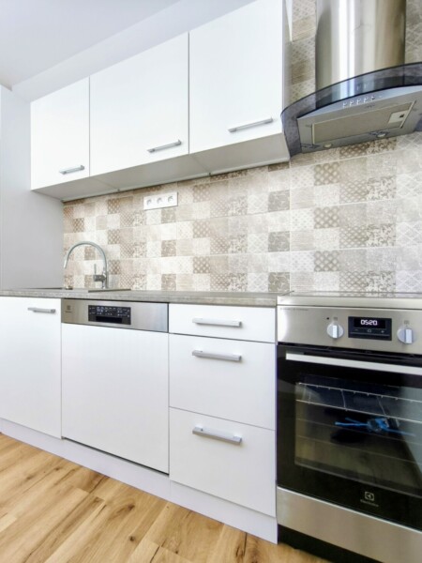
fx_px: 244
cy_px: 282
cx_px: 211
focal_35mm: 15
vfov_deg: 98.2
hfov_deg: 81.7
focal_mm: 1.91
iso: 125
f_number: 2.2
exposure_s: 1/50
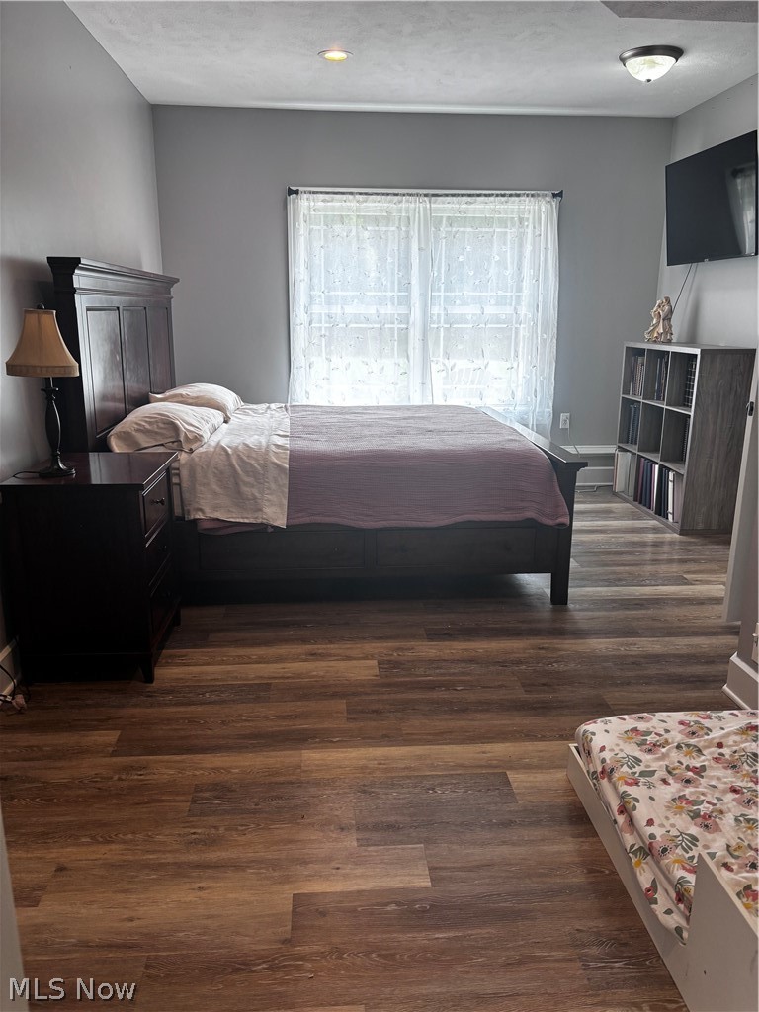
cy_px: 506
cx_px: 380
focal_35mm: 26
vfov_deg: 67.3
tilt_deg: -14.2
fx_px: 760
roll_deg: -0.8
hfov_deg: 53.1
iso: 80
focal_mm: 5.96
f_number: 1.6
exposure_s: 1/120
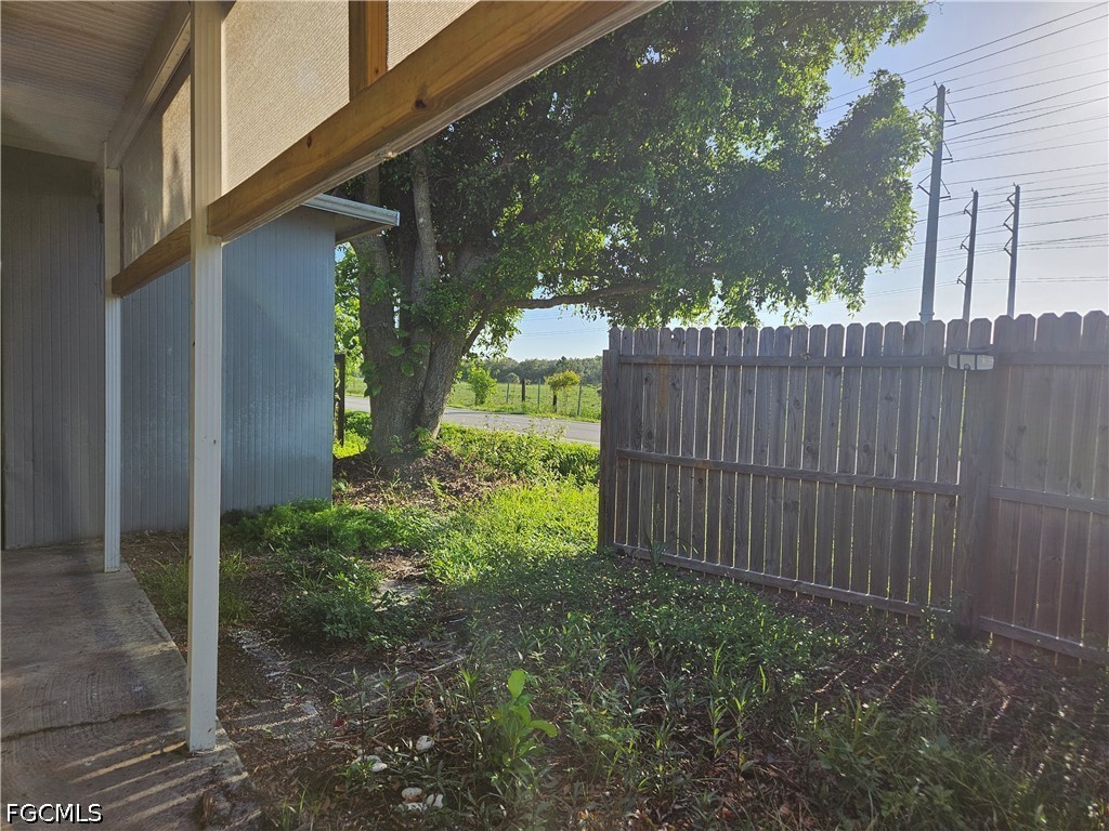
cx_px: 554
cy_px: 416
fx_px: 737
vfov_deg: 58.9
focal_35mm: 23
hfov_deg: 73.9
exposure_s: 1/1179
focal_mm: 5.4
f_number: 1.8
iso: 25
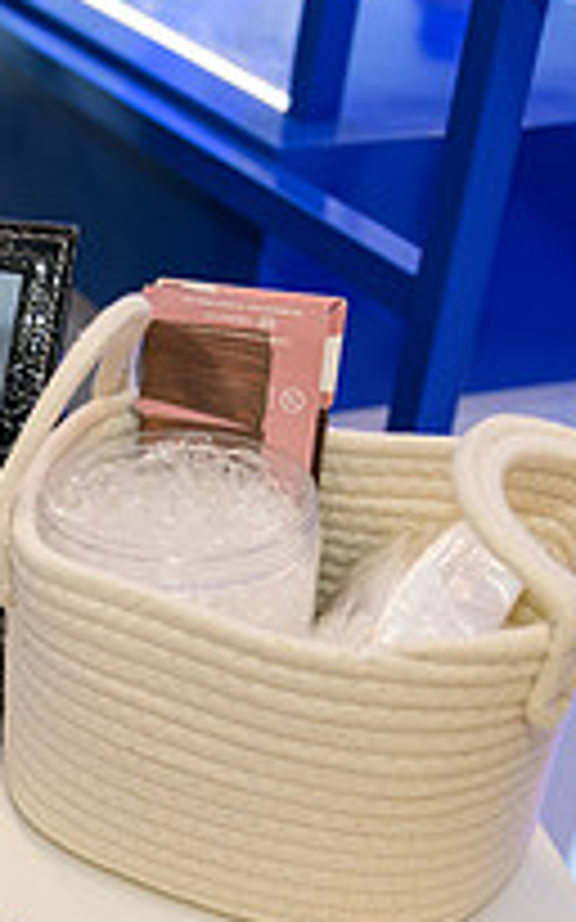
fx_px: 1885
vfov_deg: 26.9
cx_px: -248
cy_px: 767
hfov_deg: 16.1
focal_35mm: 75
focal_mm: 26
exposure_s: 1/125
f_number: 3.2
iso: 400
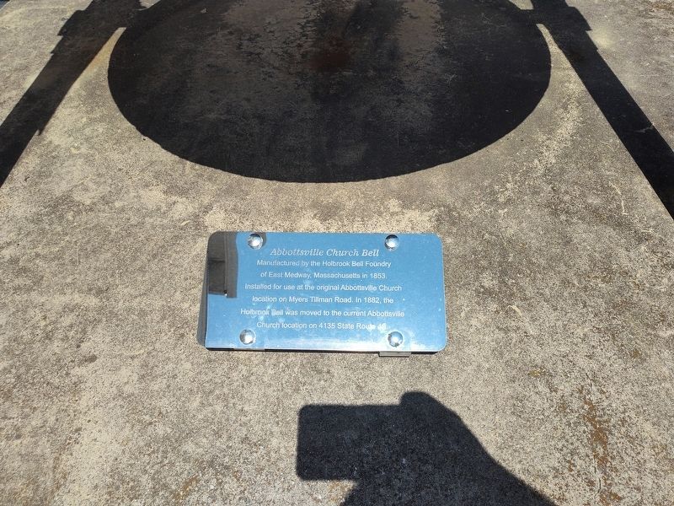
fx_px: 448
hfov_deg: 73.9
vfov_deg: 58.9
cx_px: 337
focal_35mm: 23
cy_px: 253
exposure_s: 1/1748
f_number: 1.8
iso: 100
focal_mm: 5.56
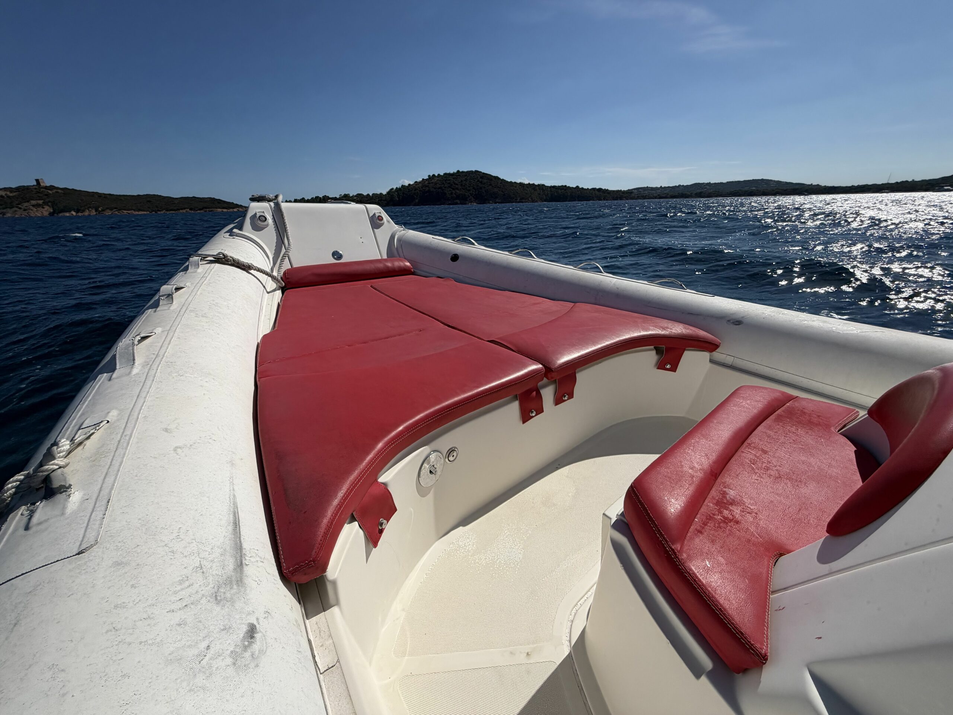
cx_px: 476
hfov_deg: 102.1
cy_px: 358
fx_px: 385
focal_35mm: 14
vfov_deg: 85.7
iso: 20
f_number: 2.2
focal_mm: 2.22
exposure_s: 1/2410
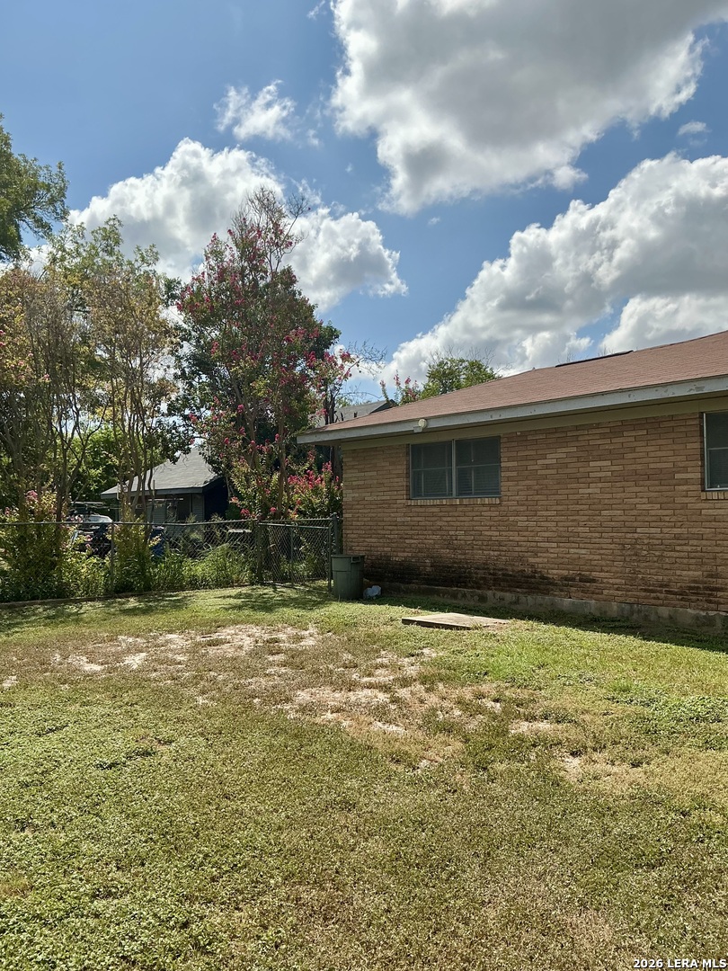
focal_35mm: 28
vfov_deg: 63.4
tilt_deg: +2.6
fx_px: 785
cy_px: 486
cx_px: 364
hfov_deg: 49.7
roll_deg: -0.7
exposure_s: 1/3534
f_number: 1.8
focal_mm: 3
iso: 25
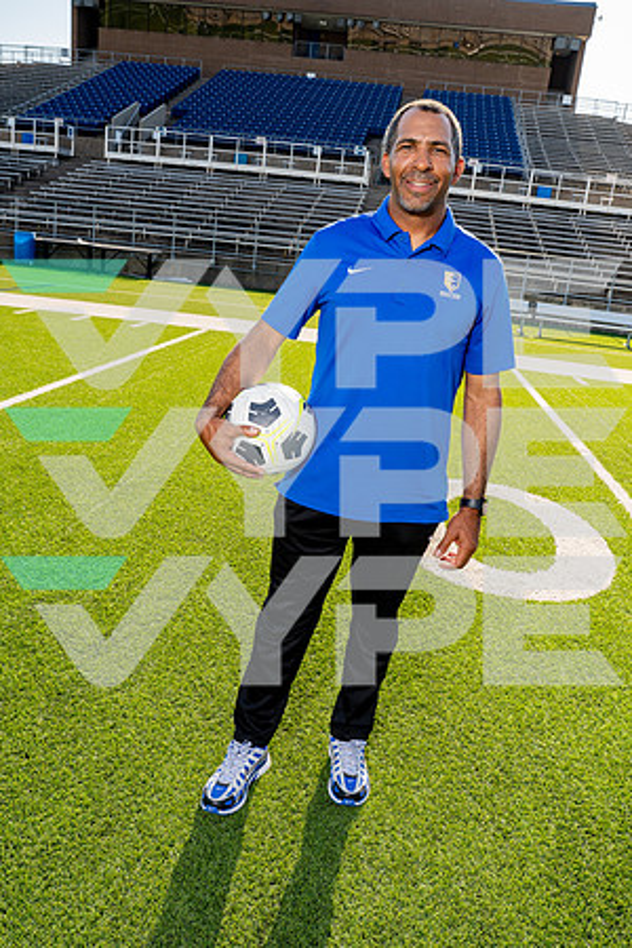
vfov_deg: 63.7
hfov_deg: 45.0
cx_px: 316
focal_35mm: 29
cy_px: 474
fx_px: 764
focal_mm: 29
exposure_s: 1/250
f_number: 10
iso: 320
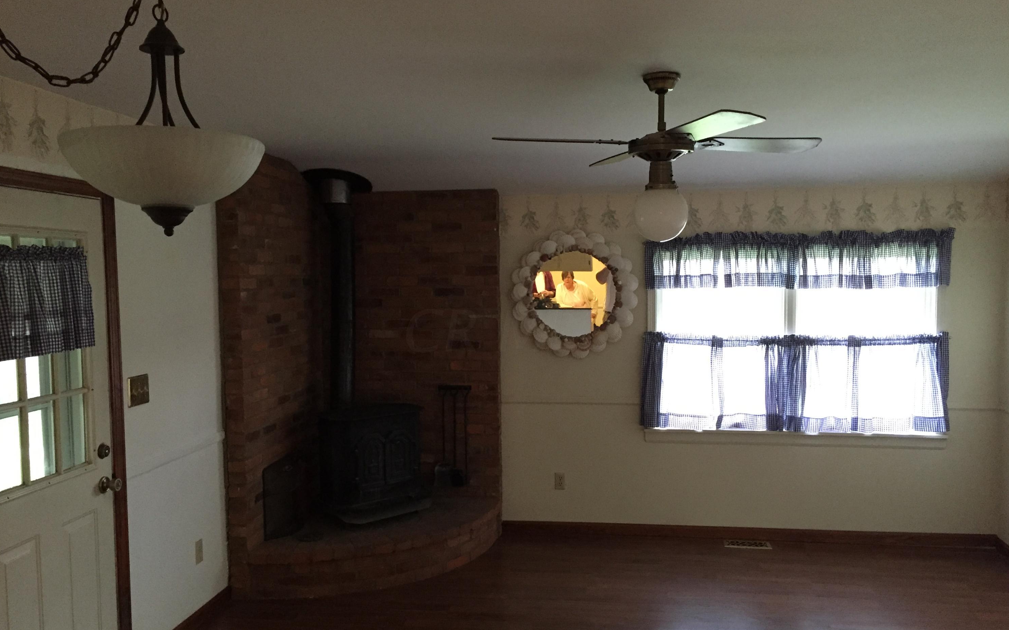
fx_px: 852
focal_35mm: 31
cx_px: 506
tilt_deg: -3.1
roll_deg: -0.1
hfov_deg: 61.2
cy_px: 331
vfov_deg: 40.6
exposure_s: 1/30
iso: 250
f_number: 2.2
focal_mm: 4.15
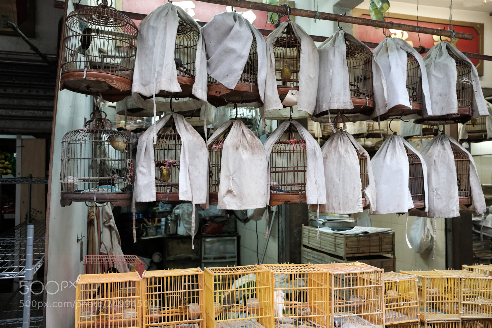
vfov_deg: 37.9
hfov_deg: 54.4
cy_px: 164
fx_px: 478
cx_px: 246
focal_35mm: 35
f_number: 4
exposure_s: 1/250
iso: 4000
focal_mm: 23
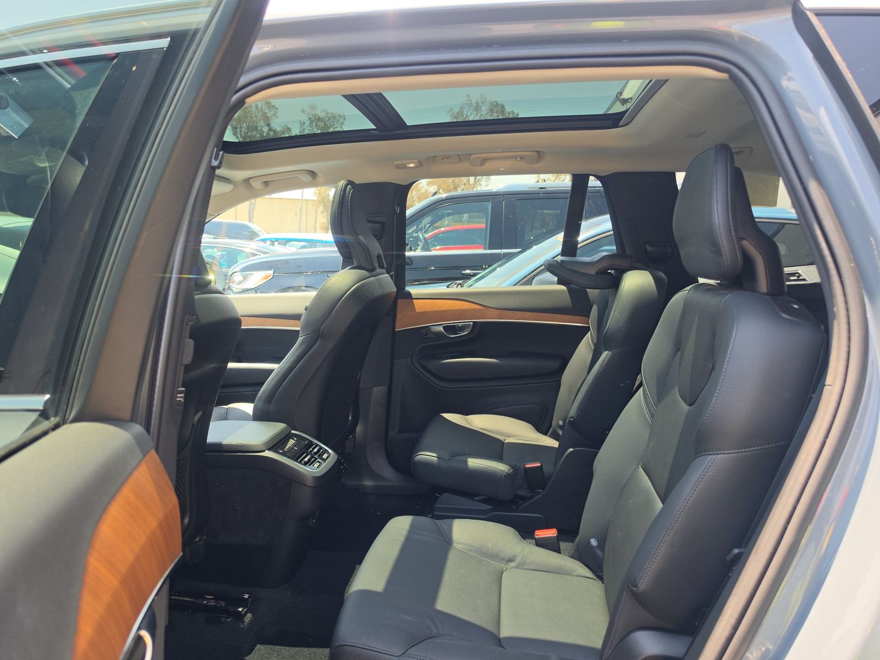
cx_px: 440
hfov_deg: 73.9
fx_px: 585
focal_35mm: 23
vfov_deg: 58.9
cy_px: 330
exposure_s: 1/119
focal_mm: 6.5
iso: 12
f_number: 1.4
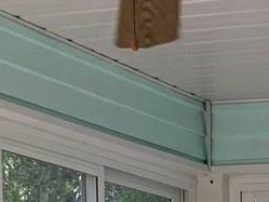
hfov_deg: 11.3
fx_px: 1298
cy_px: 566
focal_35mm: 167
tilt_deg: -6.7
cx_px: 427
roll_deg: -1.3
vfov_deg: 7.9
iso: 25
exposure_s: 1/122
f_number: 1.8
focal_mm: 4.25
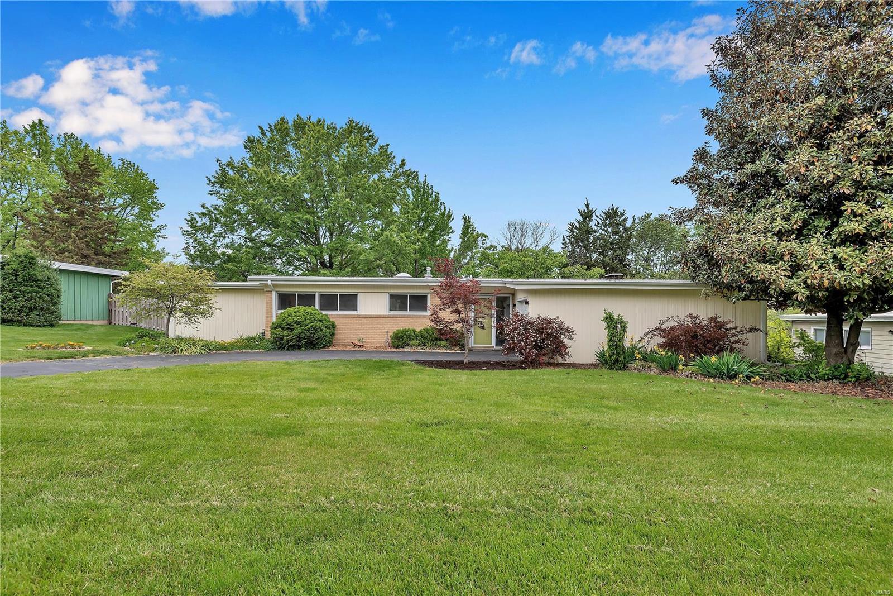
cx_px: 446
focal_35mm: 18
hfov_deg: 90.0
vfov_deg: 67.4
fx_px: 447
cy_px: 298
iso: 640
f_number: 8
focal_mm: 18
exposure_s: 1/250
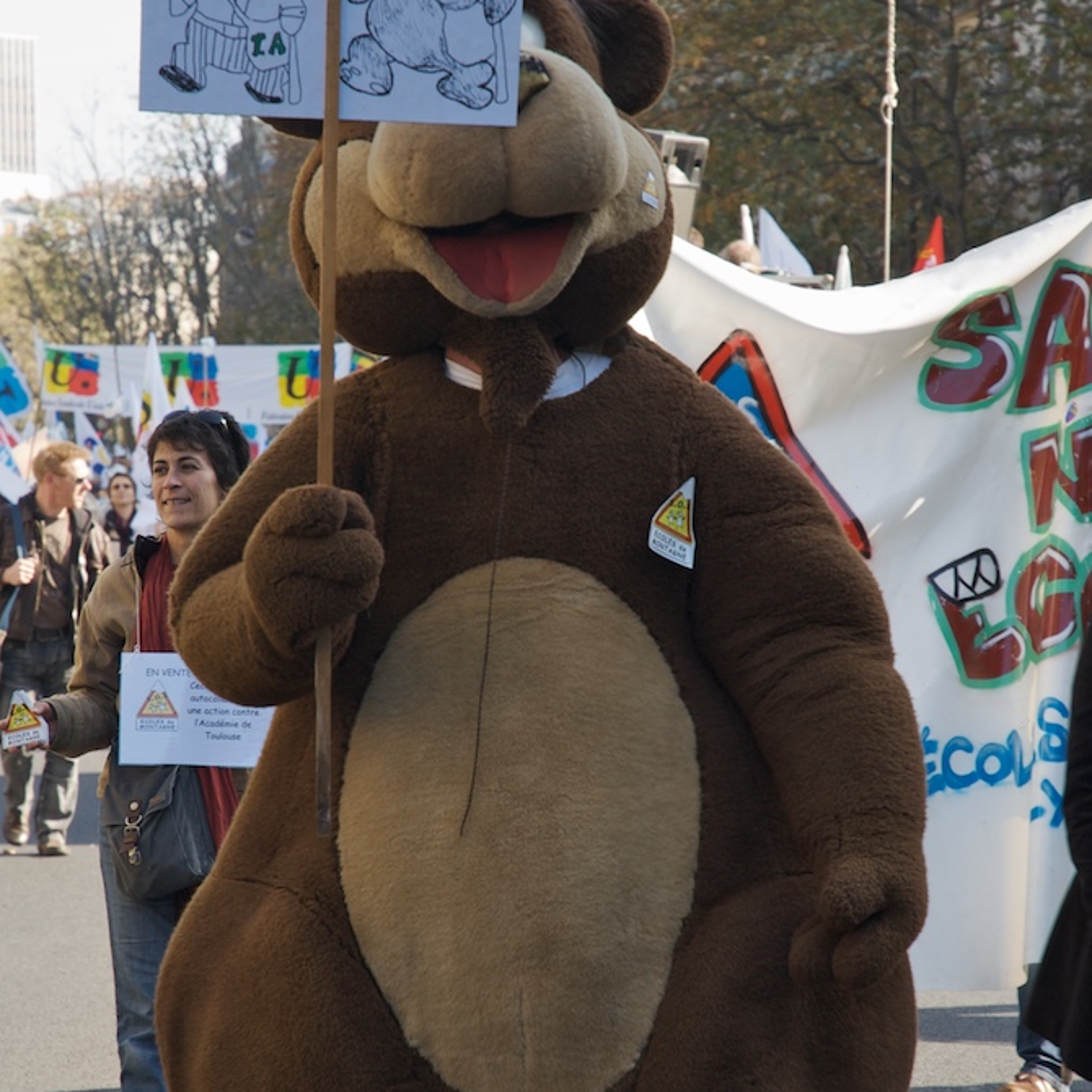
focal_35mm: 136
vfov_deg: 12.8
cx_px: 547
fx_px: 4854
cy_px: 603
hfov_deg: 12.8
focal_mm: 70
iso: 200
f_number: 6.3
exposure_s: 1/160
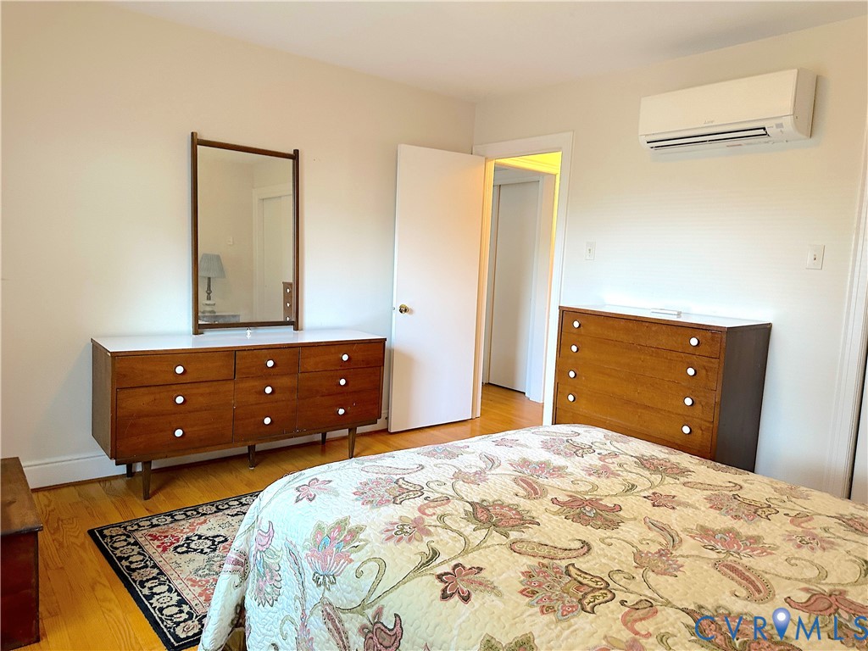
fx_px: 602
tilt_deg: -5.6
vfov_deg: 56.8
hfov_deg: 71.6
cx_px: 434
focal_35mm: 24
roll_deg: -2.7
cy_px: 326
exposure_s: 1/60
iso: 200
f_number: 1.78
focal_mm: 6.86
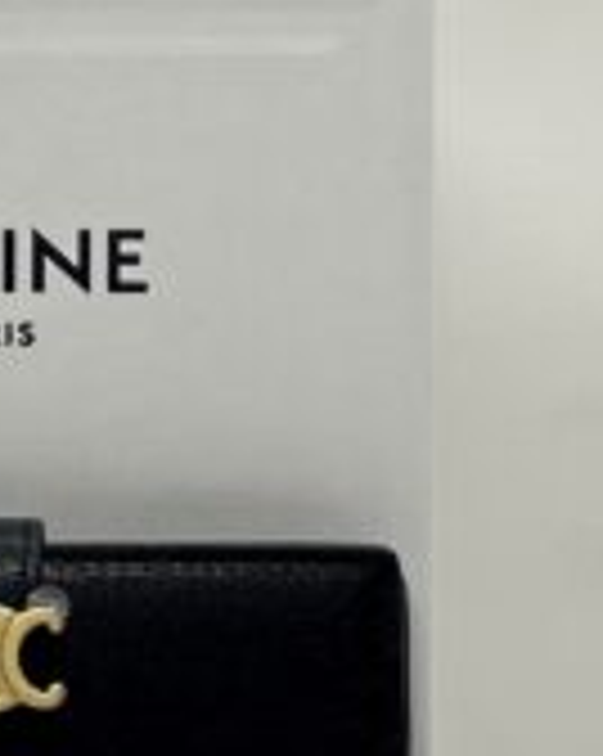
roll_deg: -0.1
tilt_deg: +0.0
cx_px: 0
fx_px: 3464
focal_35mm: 155
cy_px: 338
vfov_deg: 12.5
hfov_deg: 9.9
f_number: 1.5
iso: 40
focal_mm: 5.7
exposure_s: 1/270
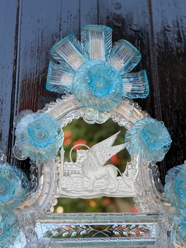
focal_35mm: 48
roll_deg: +0.5
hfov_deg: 30.3
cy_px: 124
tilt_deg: +18.8
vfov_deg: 39.7
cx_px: 93
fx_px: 344
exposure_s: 1/442
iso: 80
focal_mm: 6.76
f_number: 1.78
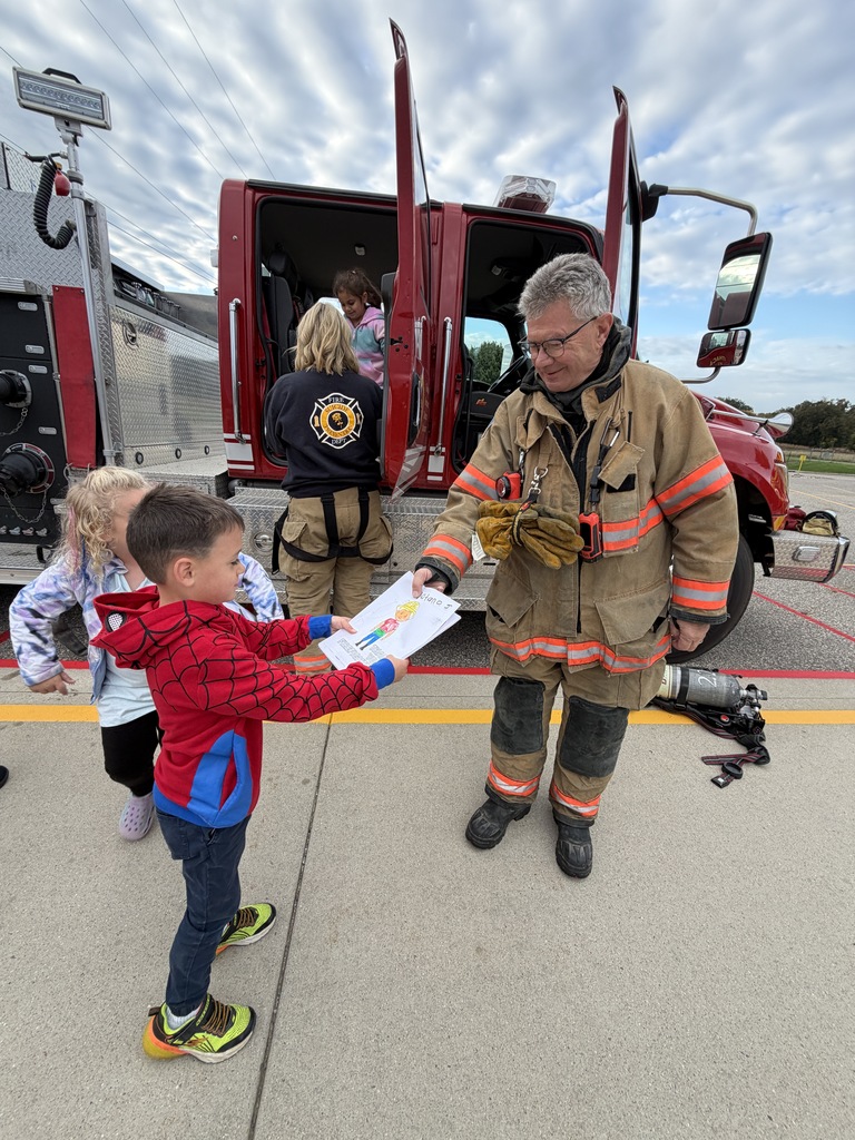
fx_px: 461
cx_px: 428
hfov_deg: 85.7
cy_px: 570
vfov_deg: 102.1
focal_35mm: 14
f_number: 2.2
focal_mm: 2.22
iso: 40
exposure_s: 1/158
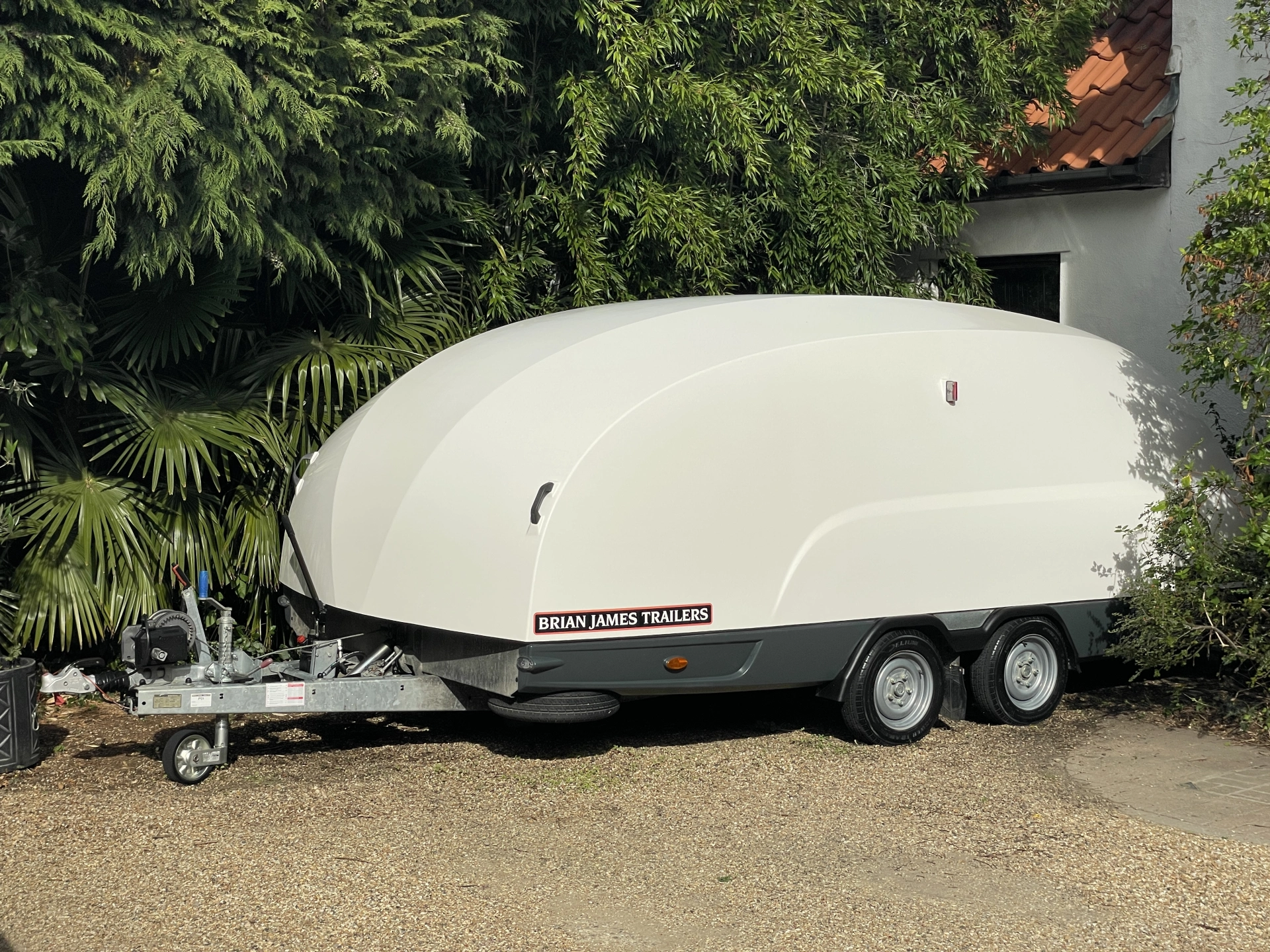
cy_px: 476
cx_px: 635
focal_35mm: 52
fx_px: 1908
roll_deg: +1.4
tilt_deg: -3.4
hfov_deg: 36.8
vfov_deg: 28.0
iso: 25
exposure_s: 1/3425
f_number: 2
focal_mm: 6
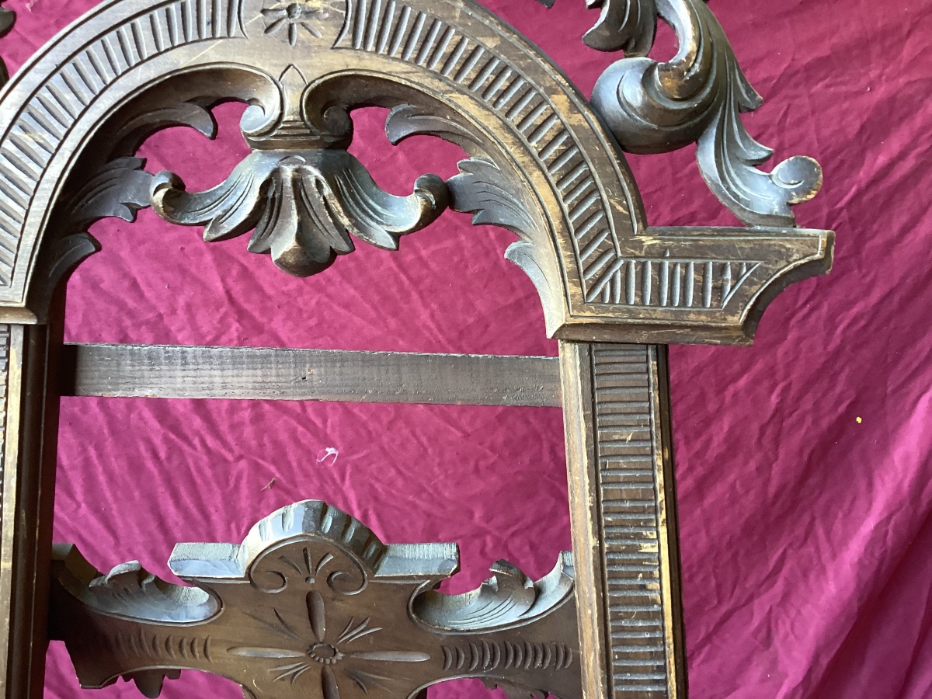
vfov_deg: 45.4
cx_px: 466
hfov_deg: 58.4
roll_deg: -4.7
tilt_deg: -18.2
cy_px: 350
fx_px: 835
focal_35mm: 31
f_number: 2.4
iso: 160
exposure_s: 1/50
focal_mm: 3.3
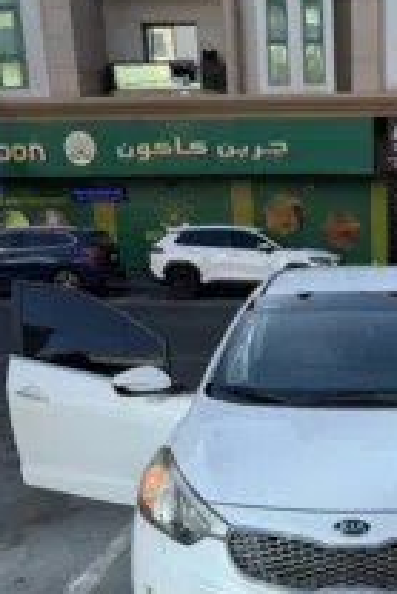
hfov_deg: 26.9
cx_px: 377
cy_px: 440
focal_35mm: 48
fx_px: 793
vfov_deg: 40.0
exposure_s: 1/2169
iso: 80
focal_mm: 6.76
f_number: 1.78
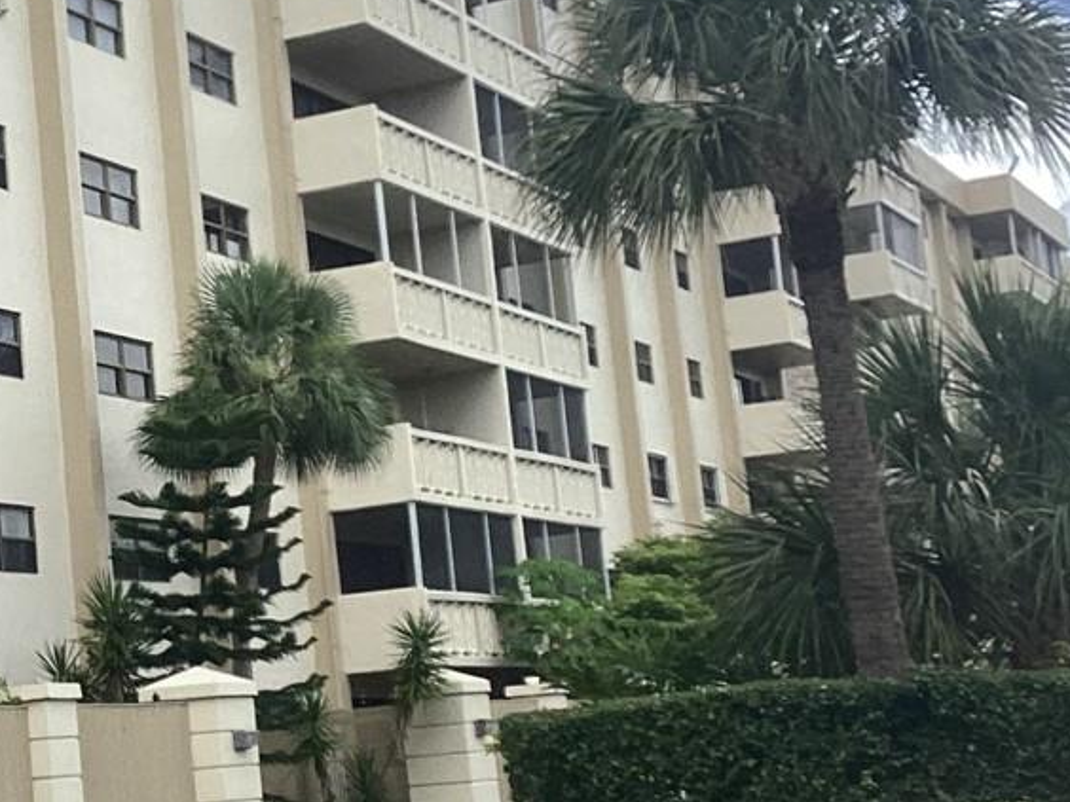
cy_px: 320
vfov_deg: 16.8
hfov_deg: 21.6
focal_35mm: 88
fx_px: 2720
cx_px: 47
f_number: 2.4
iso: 25
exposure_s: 1/806
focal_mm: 3.3
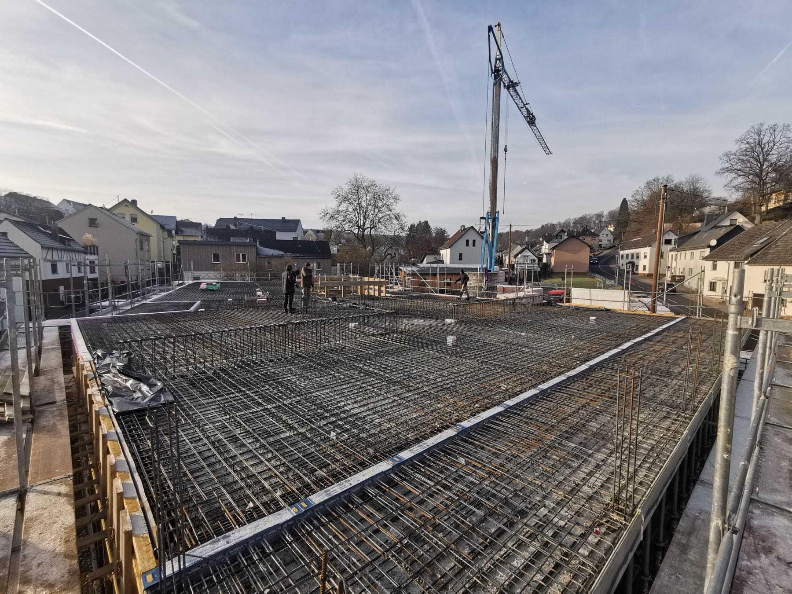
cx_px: 396
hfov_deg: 94.5
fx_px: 366
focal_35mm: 16
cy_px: 297
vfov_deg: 78.1
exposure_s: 1/837
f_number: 2.2
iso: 50
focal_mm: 2.35
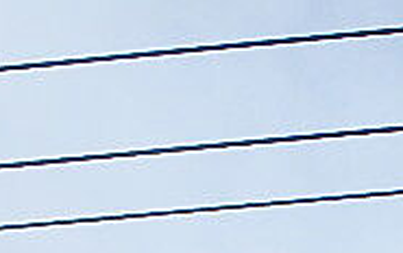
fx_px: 846
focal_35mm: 77
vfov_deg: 14.2
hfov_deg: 25.6
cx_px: 394
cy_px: 504
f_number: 3.5
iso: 125
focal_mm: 3.7
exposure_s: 1/1250
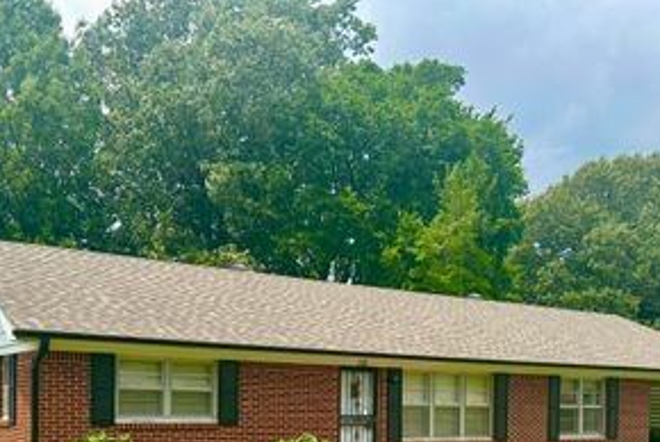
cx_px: 346
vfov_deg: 29.6
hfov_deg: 45.4
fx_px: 789
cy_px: 420
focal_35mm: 43
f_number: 1.78
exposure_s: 1/3717
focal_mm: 6.86
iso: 80
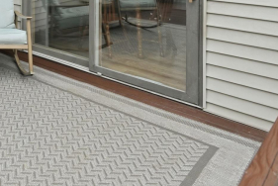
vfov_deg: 28.8
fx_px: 309
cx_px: -60
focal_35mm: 40
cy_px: -40
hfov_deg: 36.5
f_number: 4
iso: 200
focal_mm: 10
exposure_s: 1/250
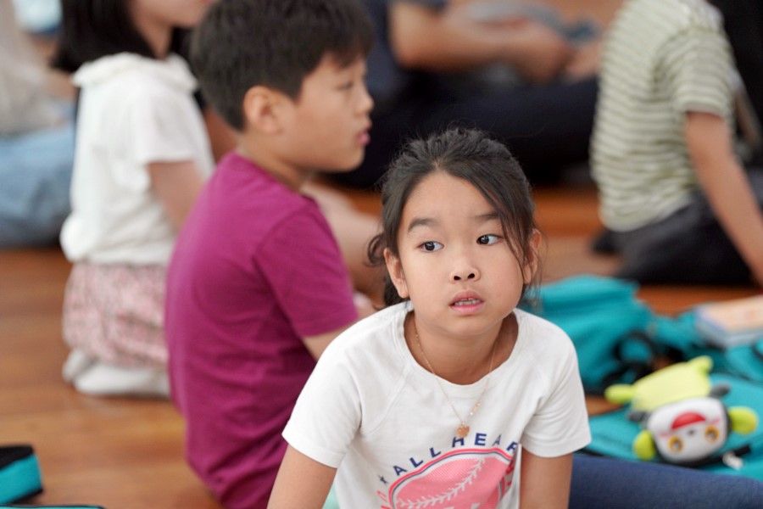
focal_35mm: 200
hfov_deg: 10.3
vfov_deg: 6.9
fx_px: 4239
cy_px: 254
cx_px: 382
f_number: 4
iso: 2500
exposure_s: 1/250
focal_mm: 200
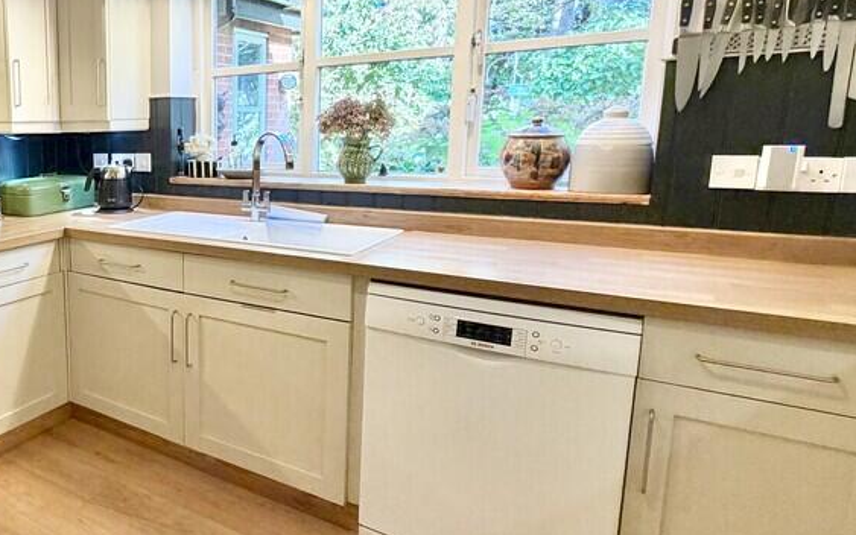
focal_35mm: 27
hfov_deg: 59.3
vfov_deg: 45.9
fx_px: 630
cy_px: 226
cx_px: 102
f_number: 2.2
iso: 200
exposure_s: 1/50
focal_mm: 2.22
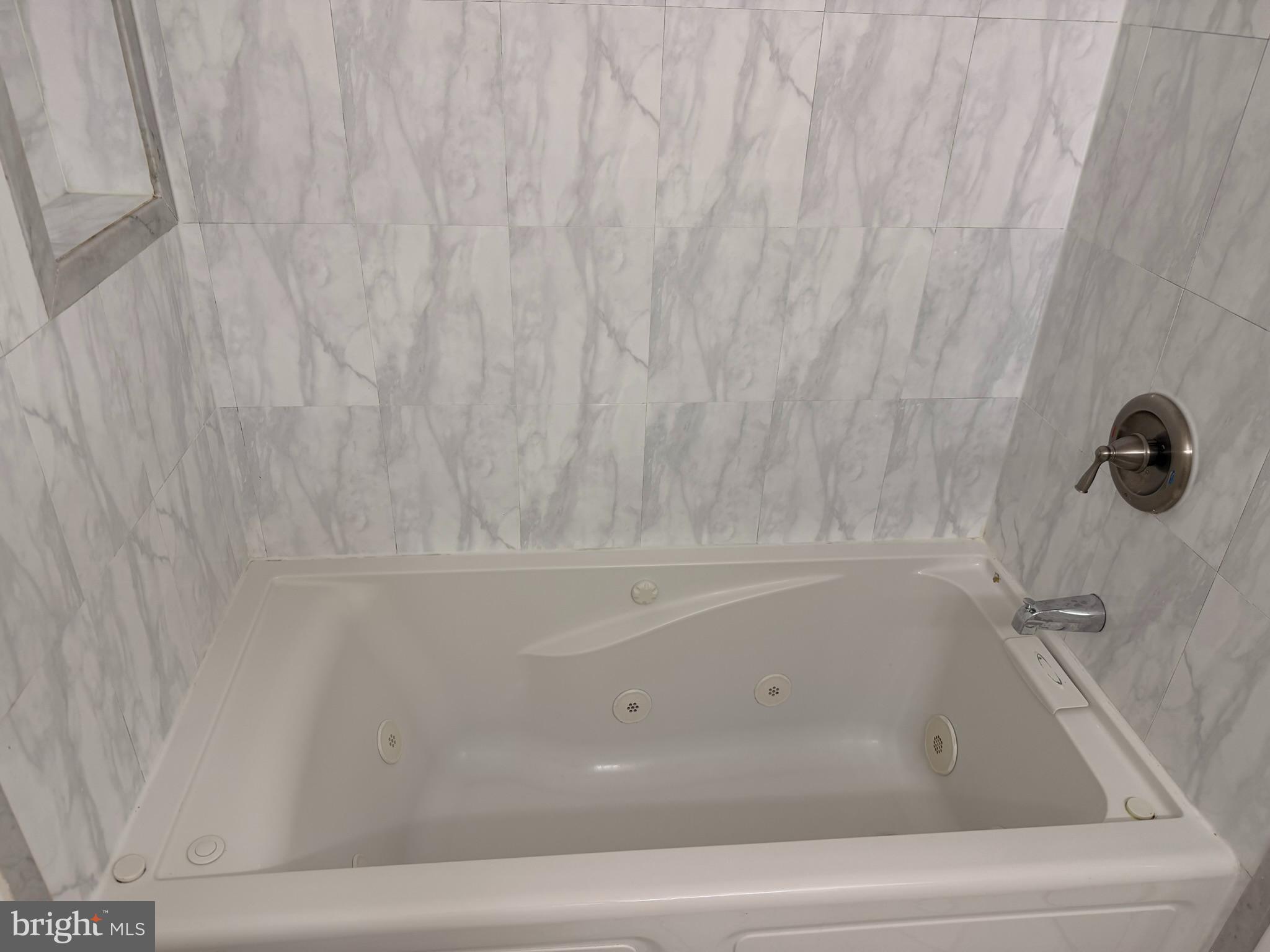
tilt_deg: -30.2
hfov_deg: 71.6
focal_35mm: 24
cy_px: 476
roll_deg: -1.2
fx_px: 881
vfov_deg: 56.8
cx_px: 635
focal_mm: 6.76
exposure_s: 1/120
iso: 125
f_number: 1.78
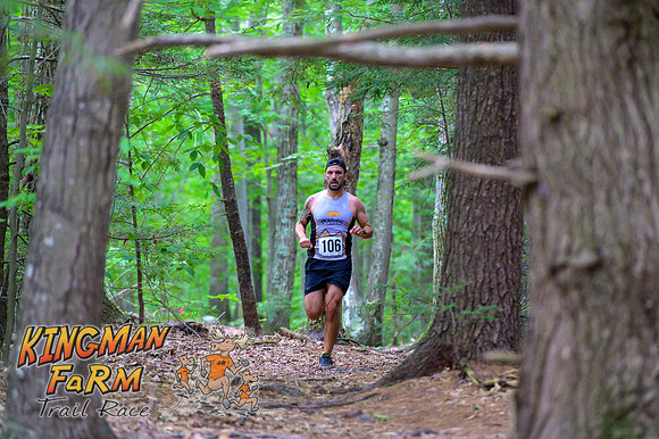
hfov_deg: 10.3
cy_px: 220
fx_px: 3659
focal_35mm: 200
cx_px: 330
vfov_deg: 6.9
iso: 8000
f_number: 4
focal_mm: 200
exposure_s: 1/200
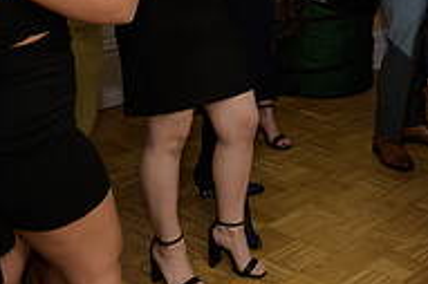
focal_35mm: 73
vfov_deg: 18.0
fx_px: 867
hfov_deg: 25.5
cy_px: -30
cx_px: 484
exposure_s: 1/125
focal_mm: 24
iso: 800
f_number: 3.2
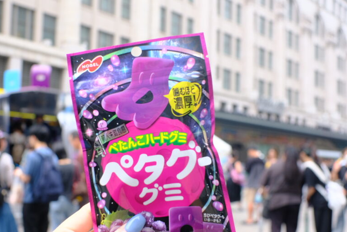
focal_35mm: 47
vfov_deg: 28.6
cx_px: 144
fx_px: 453
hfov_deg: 41.8
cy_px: 134
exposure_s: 1/250
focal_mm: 23
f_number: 4.5
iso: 320
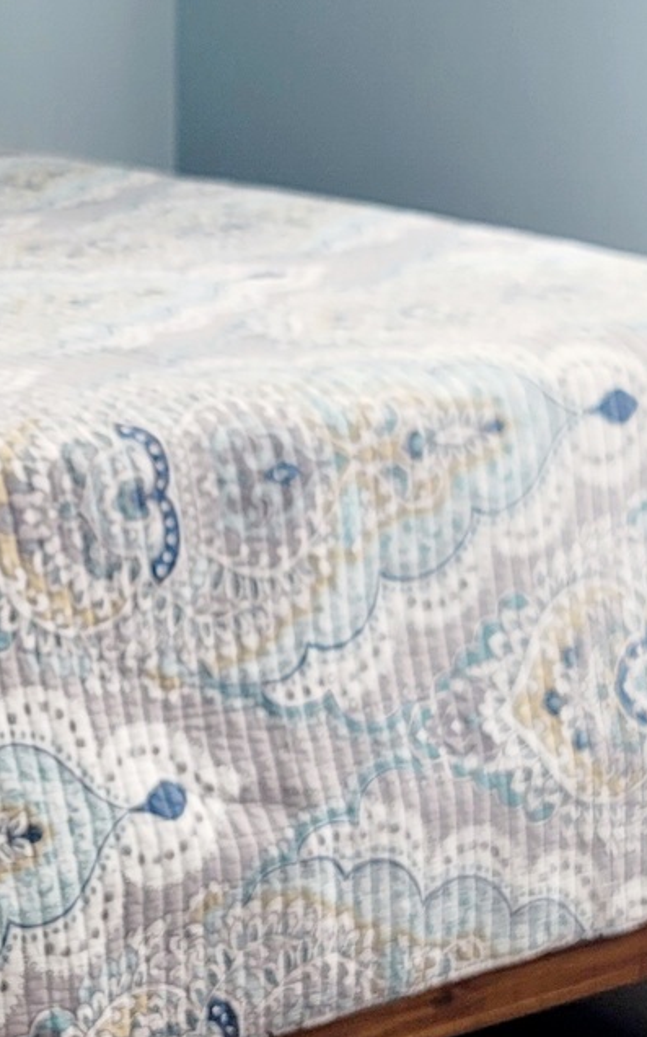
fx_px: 2711
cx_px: -62
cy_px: 548
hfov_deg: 13.3
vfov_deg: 21.6
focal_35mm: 96
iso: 32
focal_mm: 7
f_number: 1.8
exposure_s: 1/120
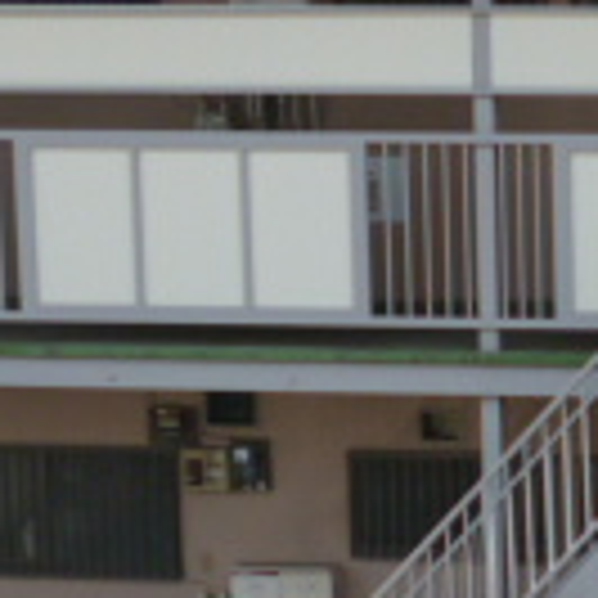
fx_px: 2658
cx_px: 1142
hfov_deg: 11.7
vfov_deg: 12.8
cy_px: 319
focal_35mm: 136
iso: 100
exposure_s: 1/640
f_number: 2.9
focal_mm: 5.7
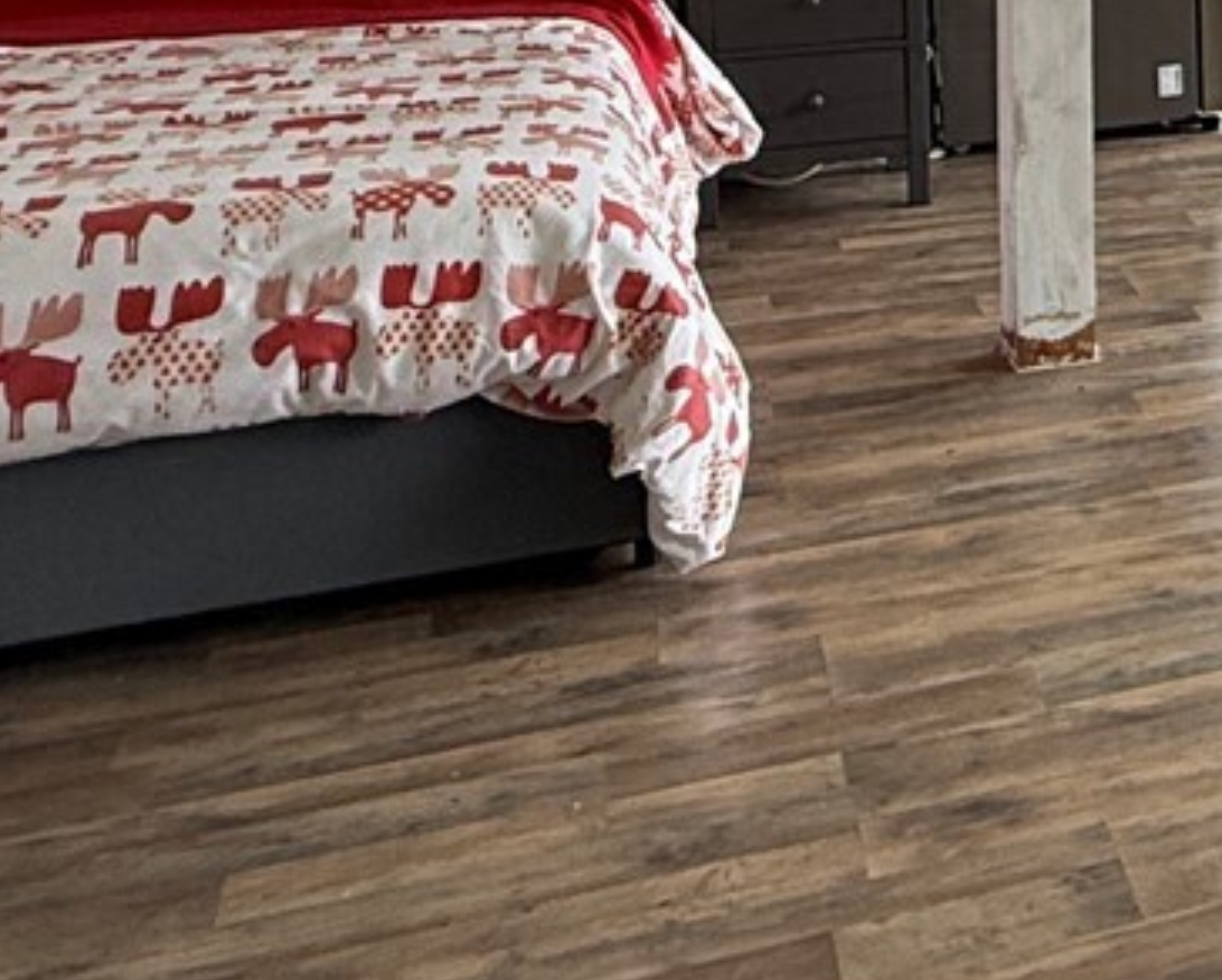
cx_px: 1793
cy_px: -97
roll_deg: -1.7
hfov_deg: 24.8
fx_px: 2172
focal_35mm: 60
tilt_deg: -8.2
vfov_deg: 23.8
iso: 80
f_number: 2.2
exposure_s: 1/99
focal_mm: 2.22
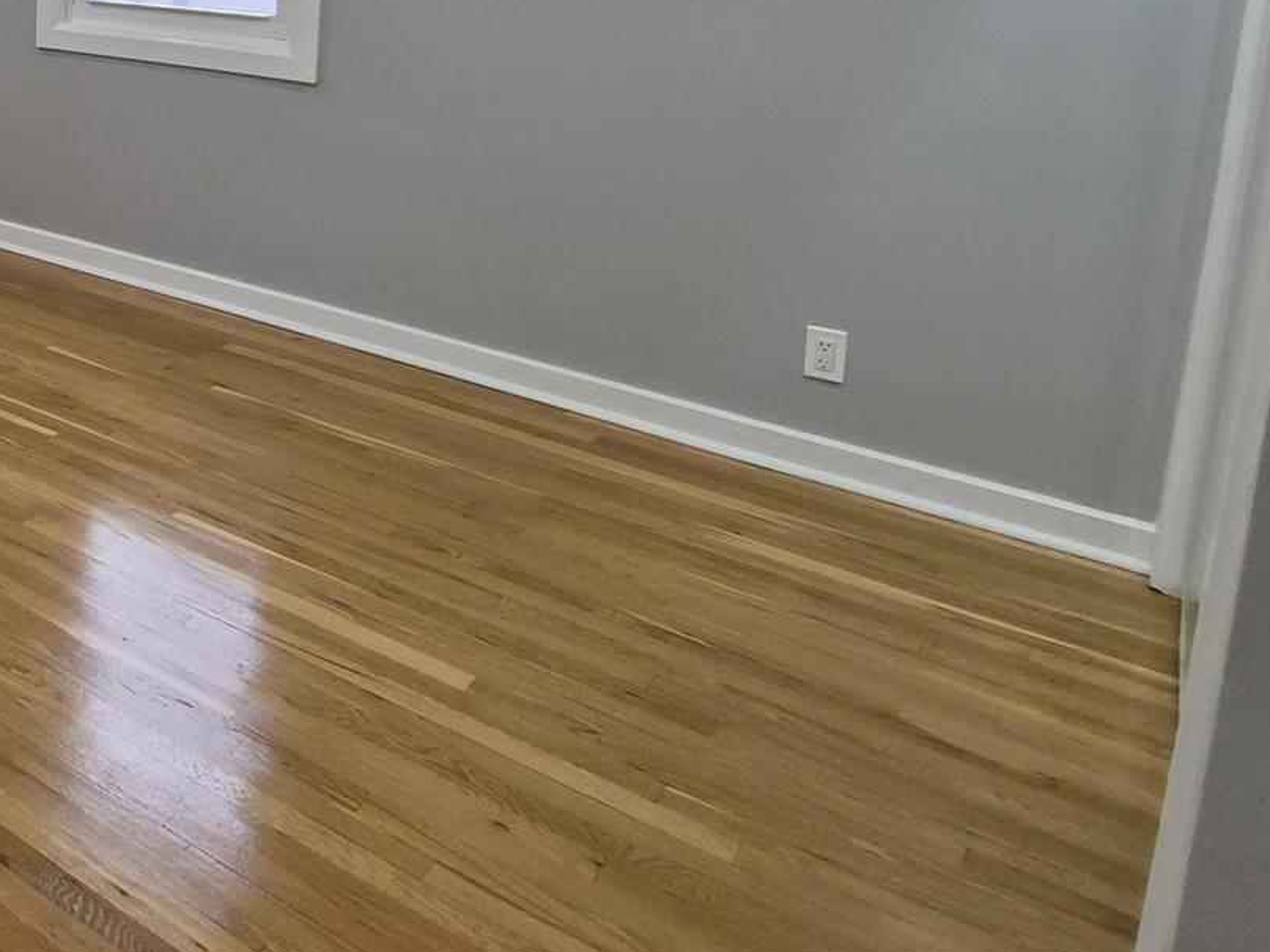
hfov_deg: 41.7
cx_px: -179
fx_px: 1211
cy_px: 42
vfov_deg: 38.9
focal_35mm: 33
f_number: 2.2
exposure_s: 1/60
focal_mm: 1.7
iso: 80
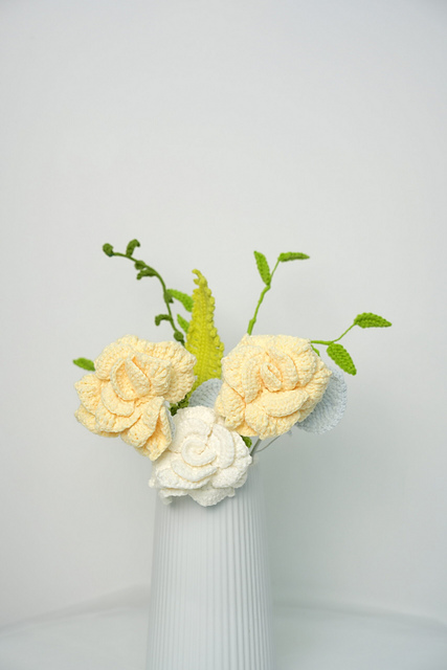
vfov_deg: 39.6
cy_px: 335
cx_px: 224
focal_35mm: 50
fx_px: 931
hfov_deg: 27.0
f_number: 4.5
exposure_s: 1/320
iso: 500
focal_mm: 50
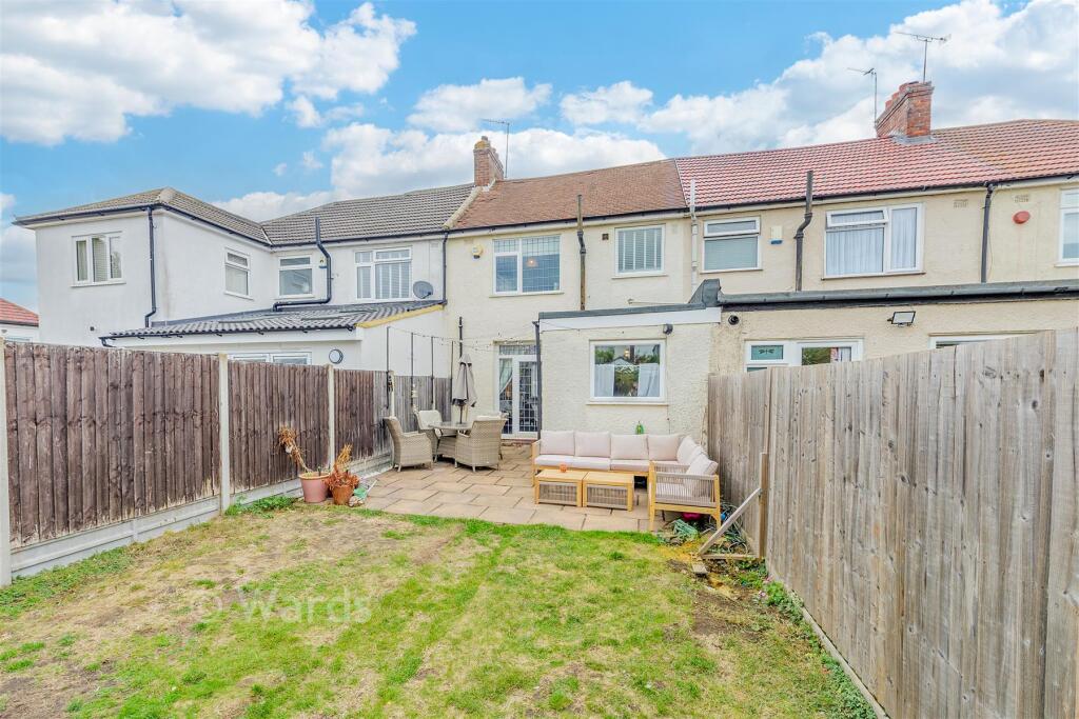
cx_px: 540
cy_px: 360
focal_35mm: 14
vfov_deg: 81.2
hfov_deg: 104.2
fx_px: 420
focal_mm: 14
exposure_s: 1/125
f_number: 8
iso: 100
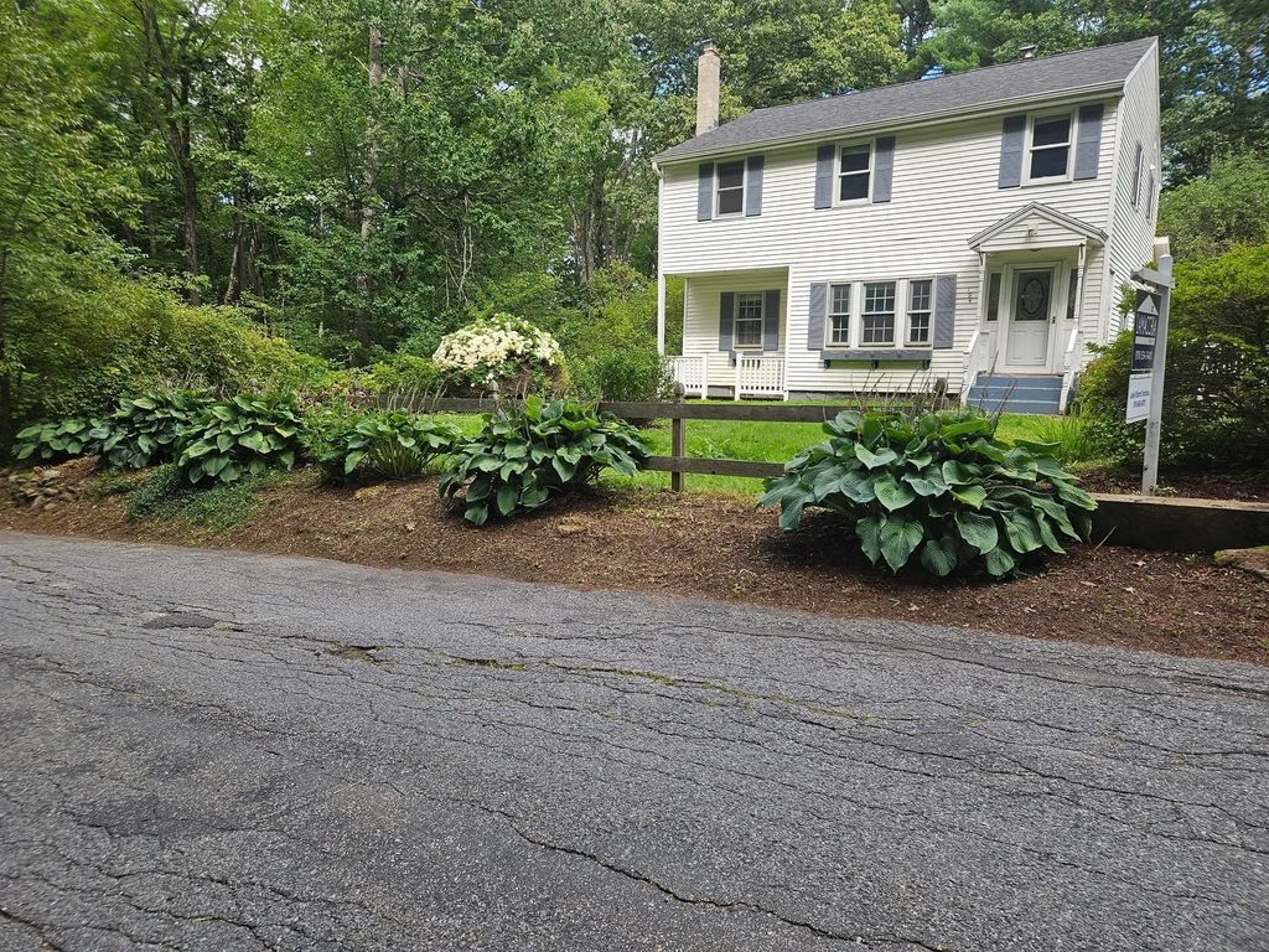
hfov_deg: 73.9
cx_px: 634
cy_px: 476
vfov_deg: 58.9
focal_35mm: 23
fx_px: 843
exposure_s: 1/344
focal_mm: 5.4
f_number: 1.8
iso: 25
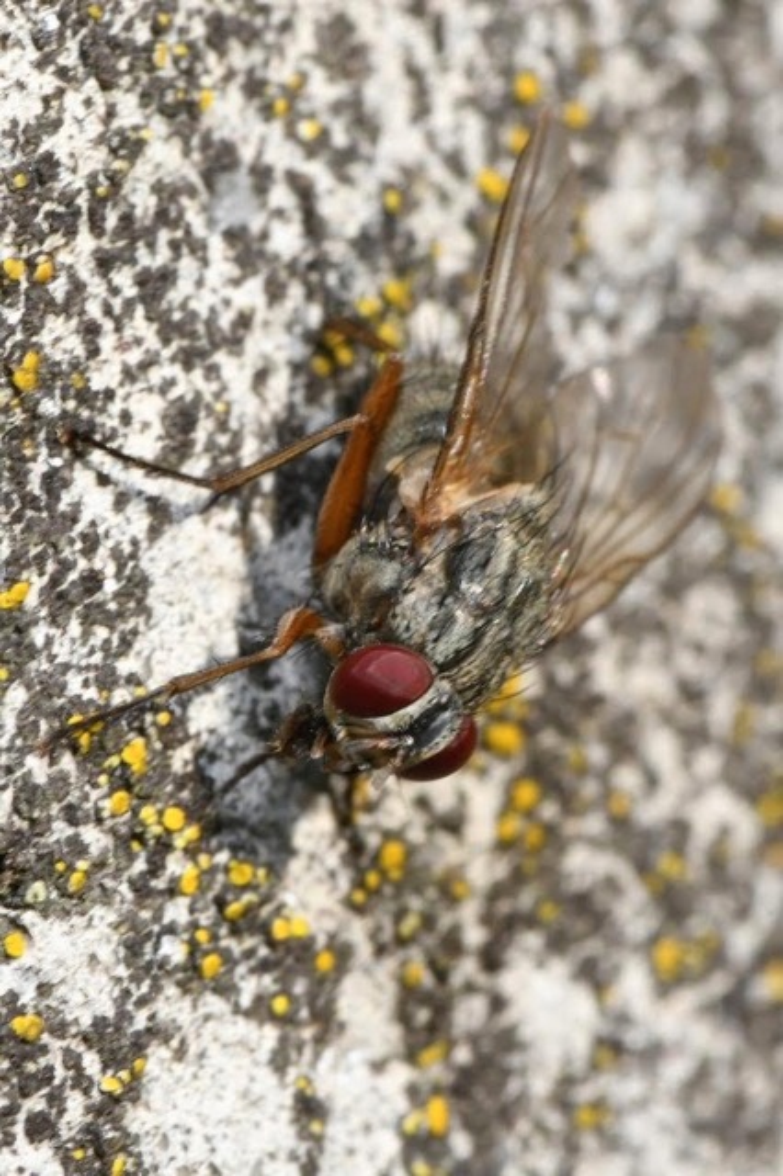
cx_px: 392
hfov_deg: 8.7
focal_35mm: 158
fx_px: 5144
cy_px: 588
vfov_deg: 13.0
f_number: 32
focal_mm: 105
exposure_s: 1/60
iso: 250
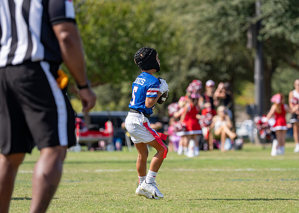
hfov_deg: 9.1
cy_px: 115
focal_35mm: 221
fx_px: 1878
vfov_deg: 6.5
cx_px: 188
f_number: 2.8
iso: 100
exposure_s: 1/1600
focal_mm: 149
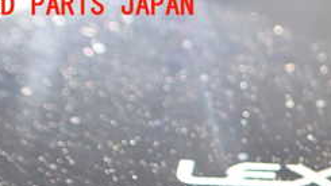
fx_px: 702
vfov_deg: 14.0
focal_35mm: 80
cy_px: 292
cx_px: 354
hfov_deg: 24.9
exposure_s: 1/160
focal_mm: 5.4
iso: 100
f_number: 2.3
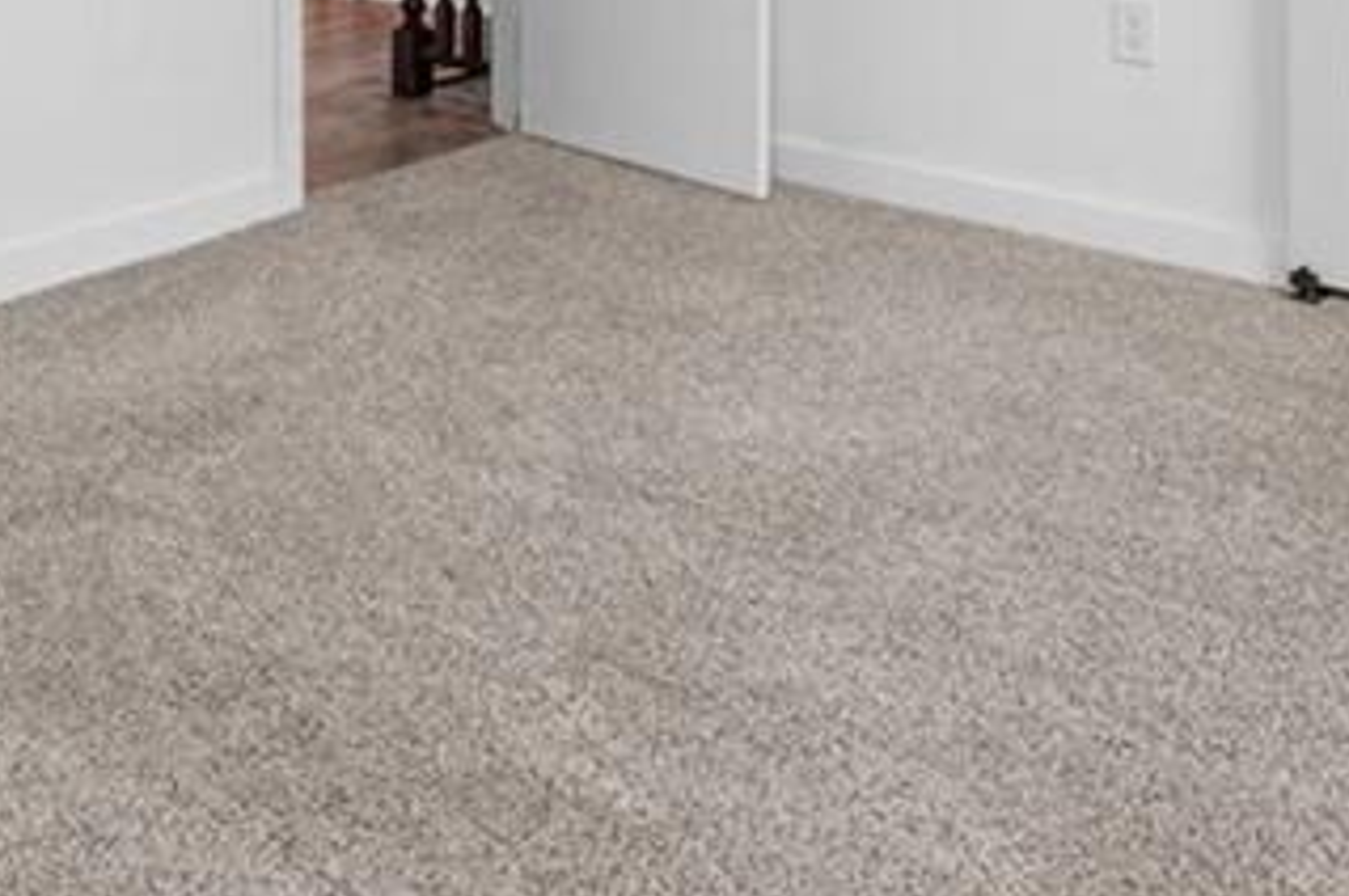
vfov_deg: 25.1
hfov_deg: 43.5
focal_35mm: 45
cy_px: -319
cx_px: 550
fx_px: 1684
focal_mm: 14
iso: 400
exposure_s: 1/2
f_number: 8
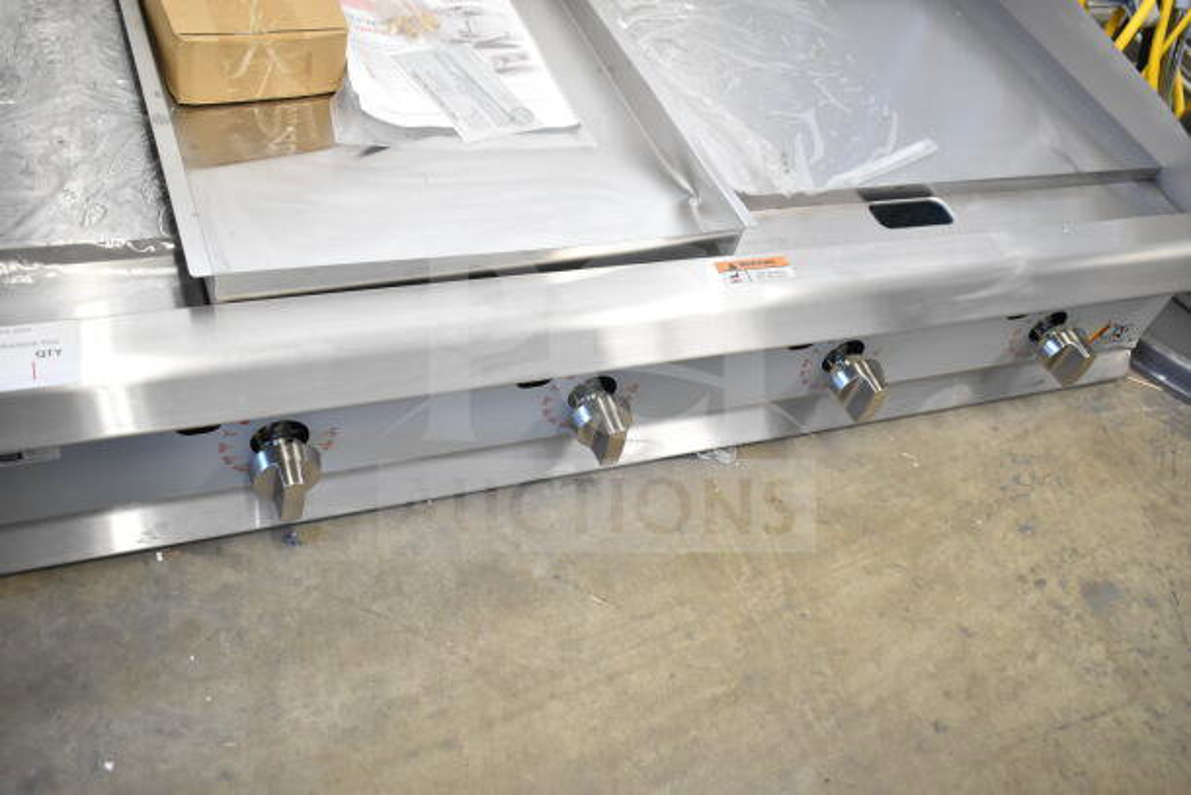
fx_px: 1142
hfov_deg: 55.1
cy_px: 398
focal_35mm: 34
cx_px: 596
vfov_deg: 38.4
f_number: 3.8
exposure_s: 1/60
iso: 1600
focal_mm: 23
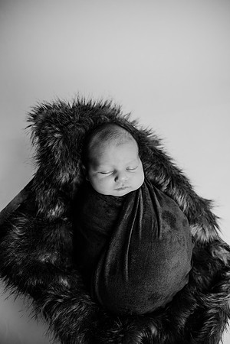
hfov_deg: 53.1
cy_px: 172
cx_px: 115
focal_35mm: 24
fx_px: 230
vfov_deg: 73.7
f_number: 2.8
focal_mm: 24
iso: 100
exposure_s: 1/160
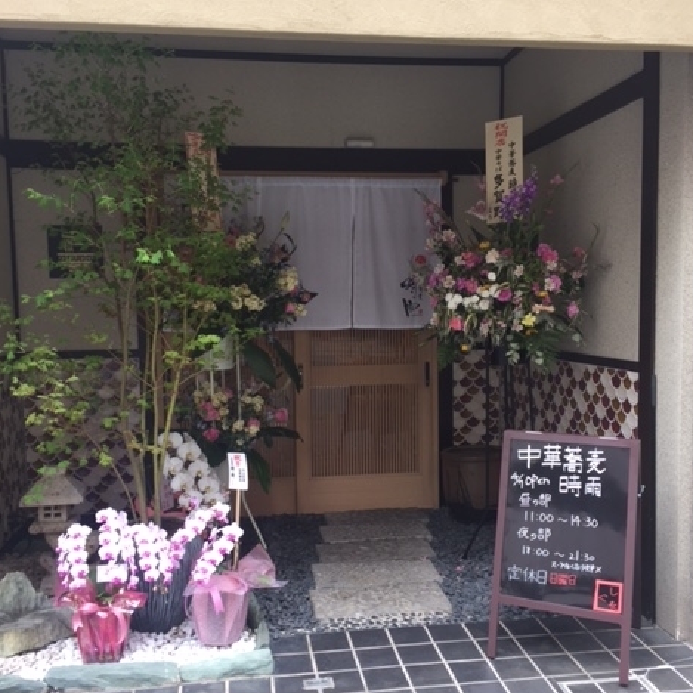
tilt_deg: -4.7
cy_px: 366
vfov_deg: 47.2
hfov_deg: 47.2
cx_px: 352
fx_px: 793
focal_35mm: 35
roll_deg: +0.3
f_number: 2.2
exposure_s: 1/60
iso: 32
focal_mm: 4.15
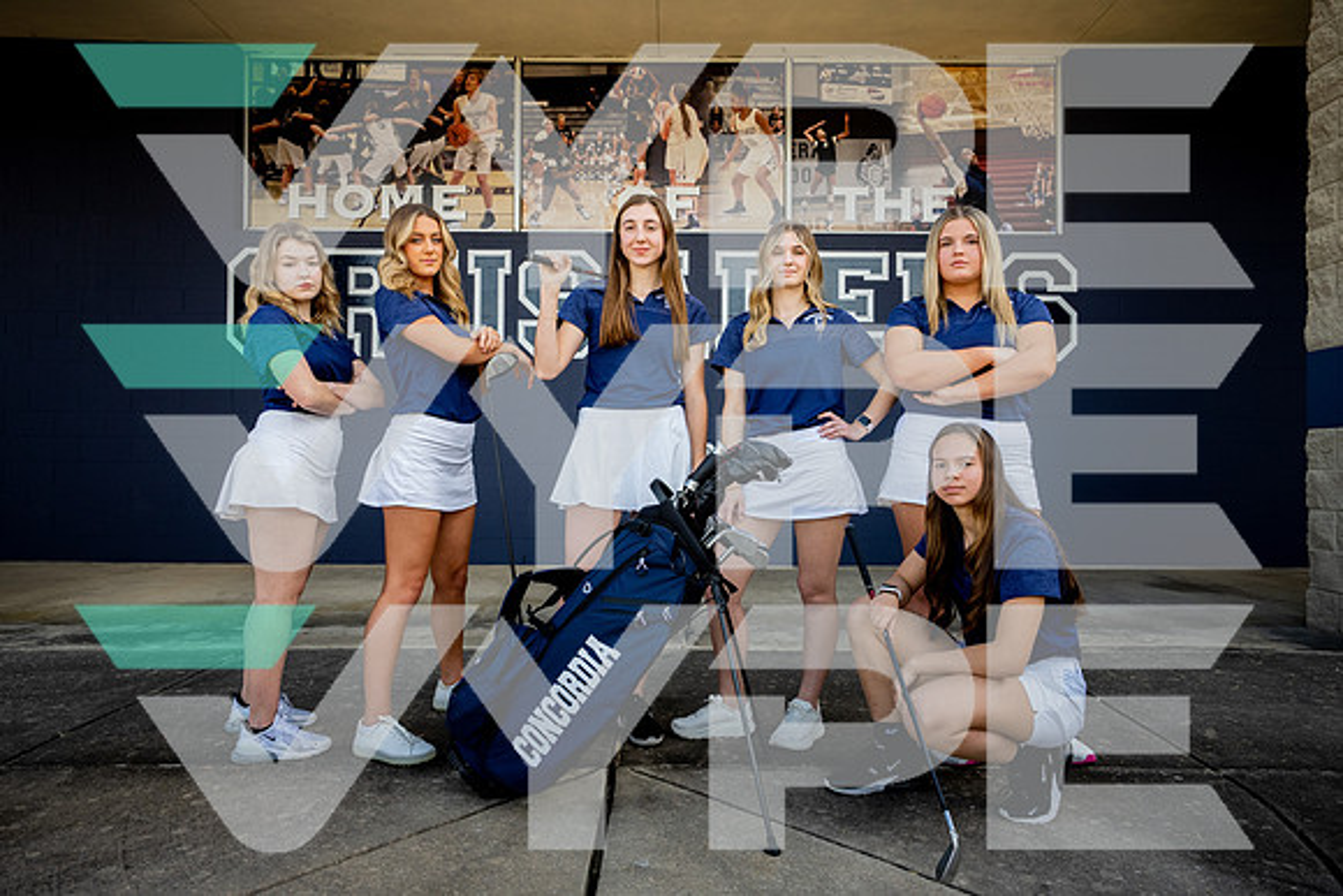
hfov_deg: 73.7
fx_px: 896
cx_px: 672
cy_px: 448
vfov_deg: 53.2
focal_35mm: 24
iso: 1000
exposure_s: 1/640
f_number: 6.3
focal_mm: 24
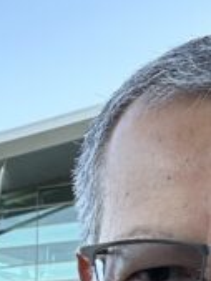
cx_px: 168
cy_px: 339
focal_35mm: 142
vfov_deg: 13.5
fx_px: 1153
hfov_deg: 10.4
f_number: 1.9
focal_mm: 2.69
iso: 40
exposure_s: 1/121
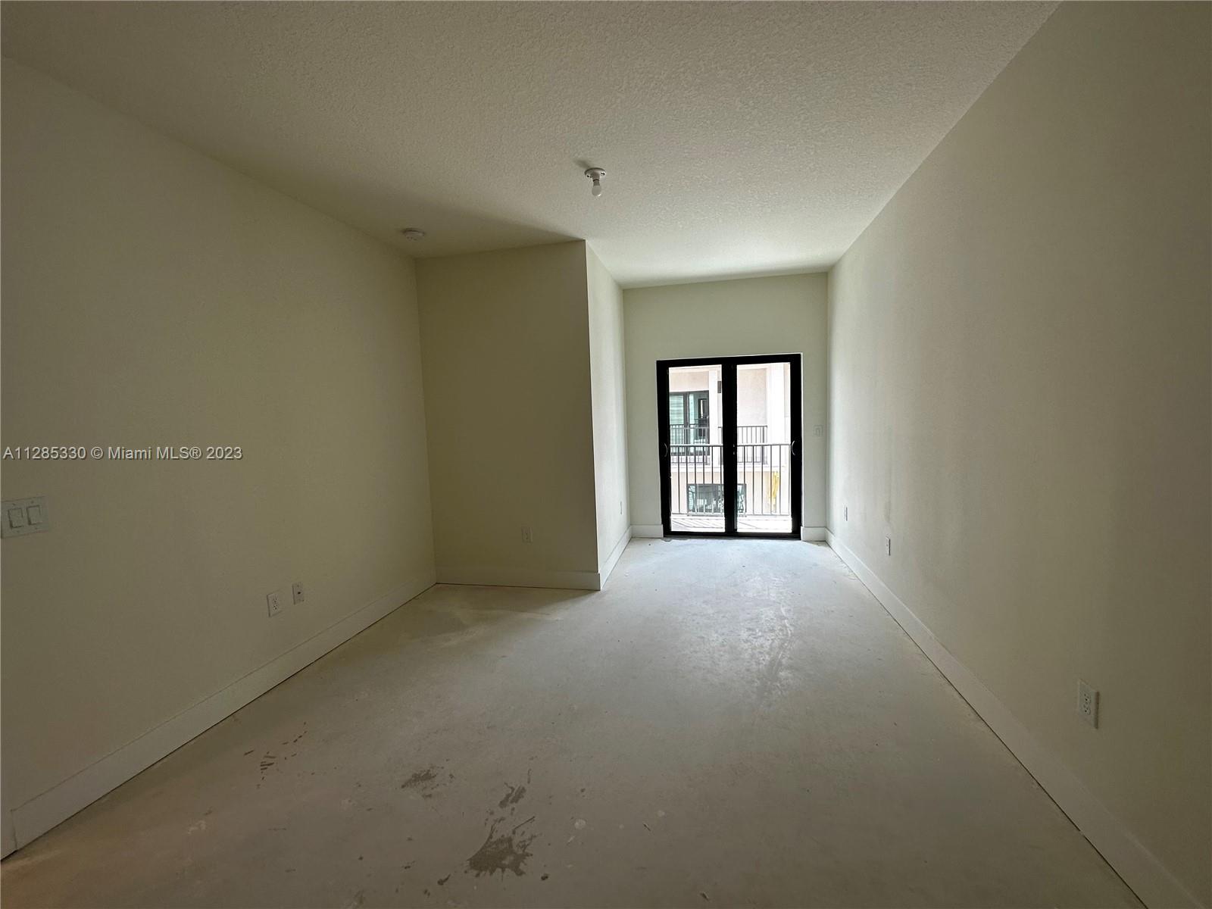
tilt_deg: -4.5
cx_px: 606
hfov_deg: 102.1
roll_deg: +2.6
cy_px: 454
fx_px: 490
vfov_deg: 85.7
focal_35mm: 14
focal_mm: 2.22
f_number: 2.2
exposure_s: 1/120
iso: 40
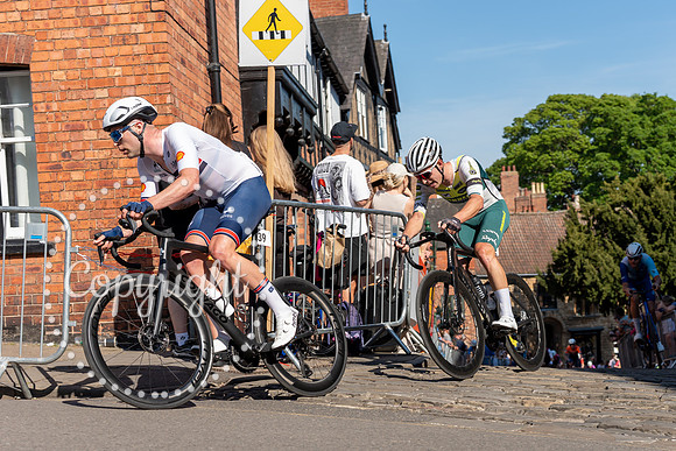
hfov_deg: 35.1
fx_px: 1068
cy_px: 338
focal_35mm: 57
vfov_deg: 23.6
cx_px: 358
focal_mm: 38
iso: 100
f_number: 3.5
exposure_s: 1/1000
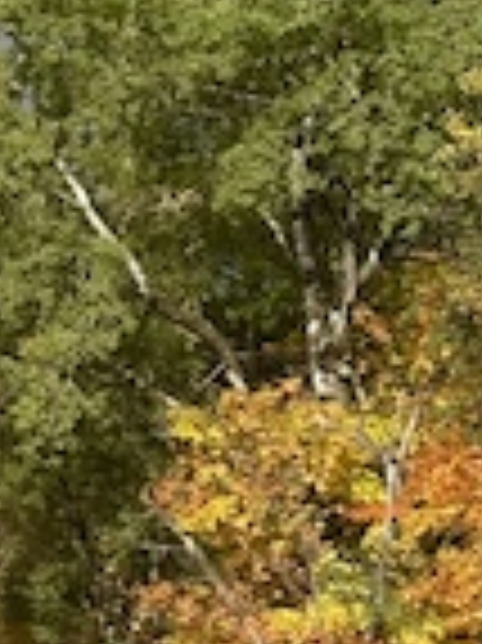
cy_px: 308
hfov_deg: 7.5
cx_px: -320
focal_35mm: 194
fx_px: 3607
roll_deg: -2.1
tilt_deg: +7.9
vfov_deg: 10.2
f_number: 1.6
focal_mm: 5.96
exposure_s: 1/2364
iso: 32
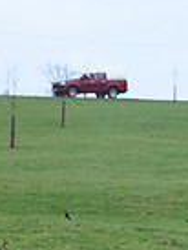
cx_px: -325
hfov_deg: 5.0
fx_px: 2053
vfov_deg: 7.0
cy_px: 109
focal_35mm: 284
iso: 2500
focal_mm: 70
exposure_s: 1/1250
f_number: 6.3
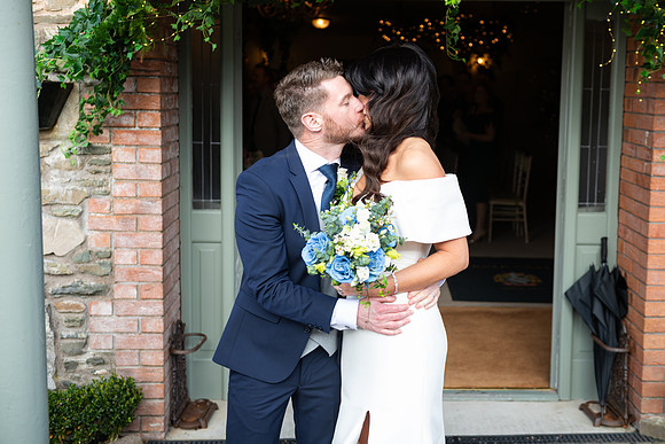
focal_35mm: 48
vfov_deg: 27.9
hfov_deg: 40.8
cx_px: 375
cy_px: 192
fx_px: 892
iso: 100
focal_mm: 42
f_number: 3.5
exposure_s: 1/160
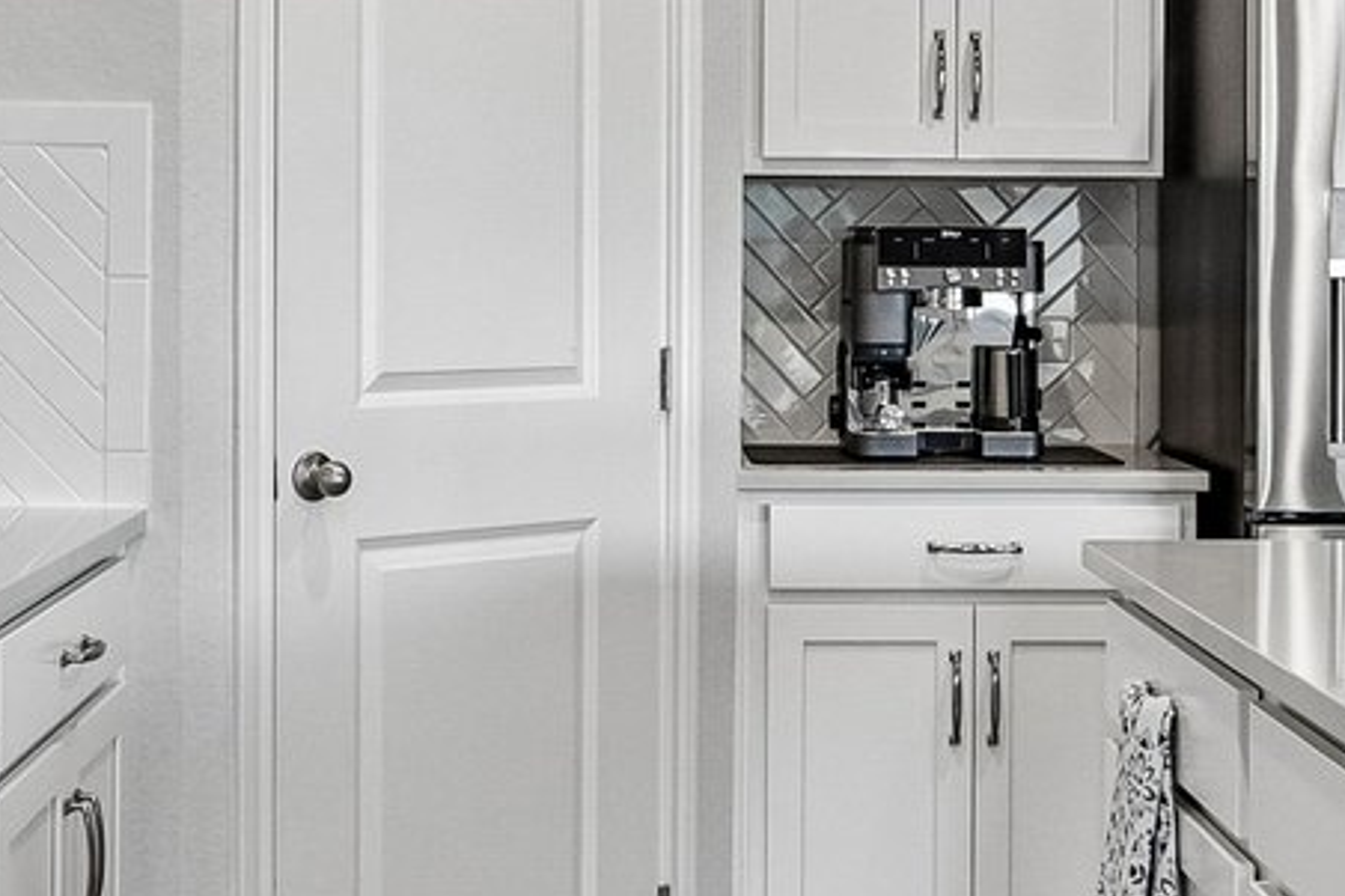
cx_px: 720
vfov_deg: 17.6
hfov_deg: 26.3
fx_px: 2876
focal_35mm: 77
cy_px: 266
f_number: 8
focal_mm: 17
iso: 1000
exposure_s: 1/20
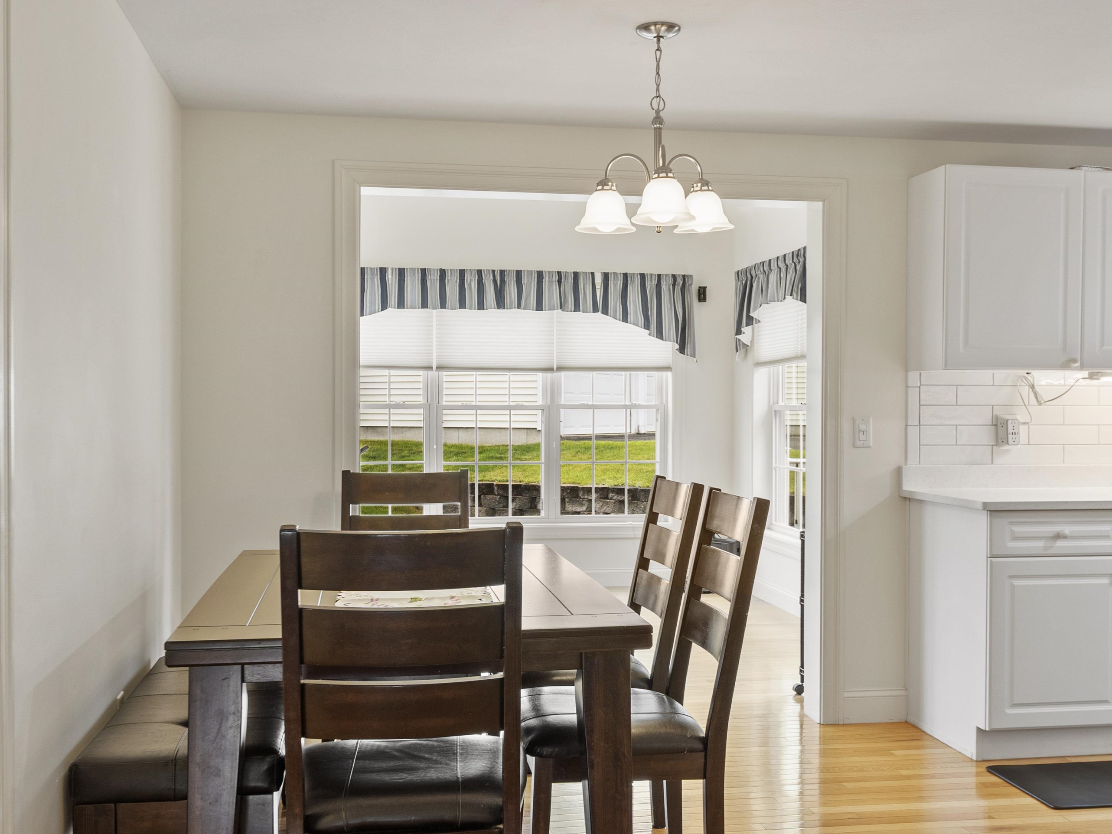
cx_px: 601
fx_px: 1221
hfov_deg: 48.9
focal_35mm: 38
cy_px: 418
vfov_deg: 37.7
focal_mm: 22
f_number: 8
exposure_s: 1/2
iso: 320
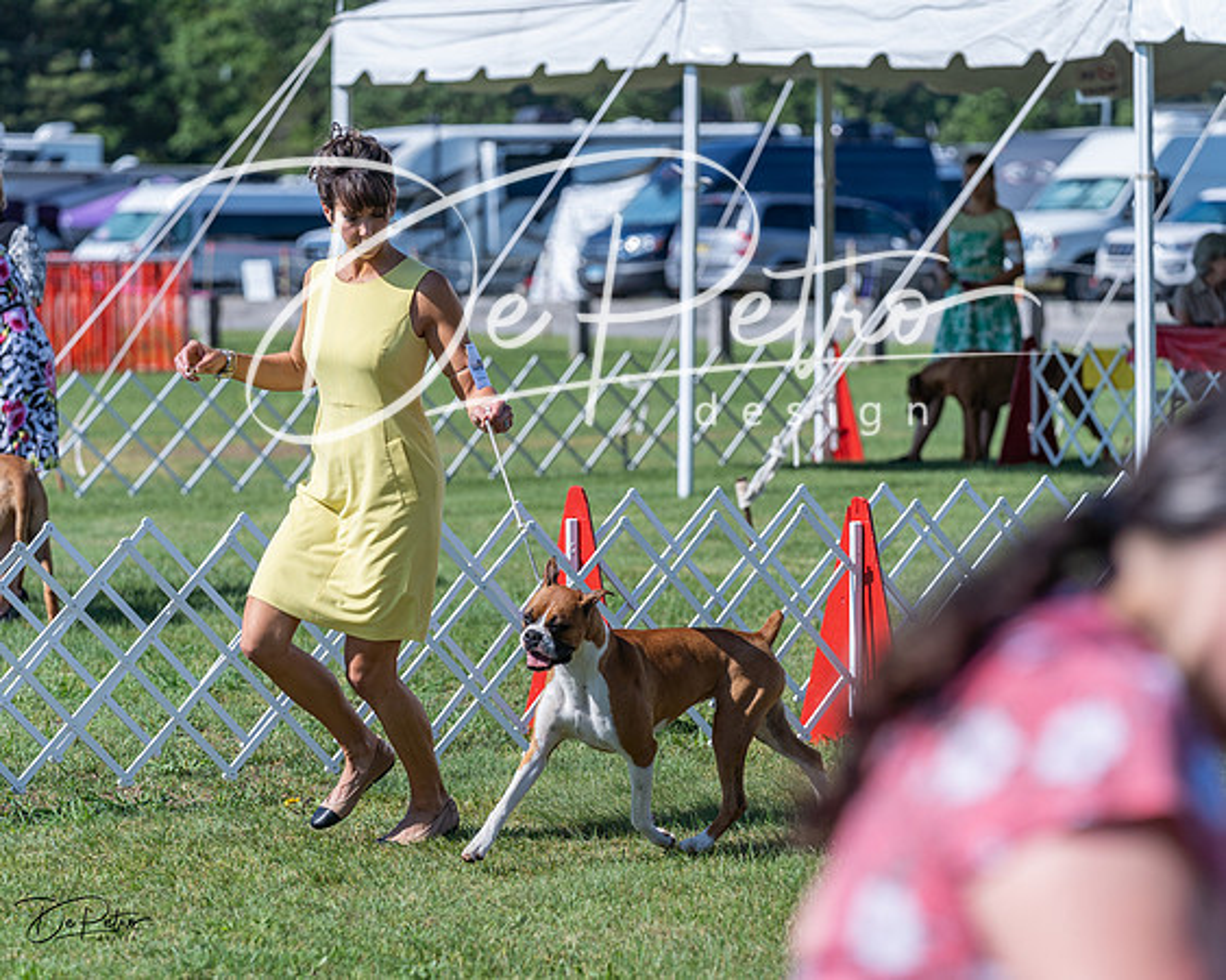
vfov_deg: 9.9
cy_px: 490
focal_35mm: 155
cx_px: 613
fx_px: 5637
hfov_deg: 12.4
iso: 100
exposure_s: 1/1250
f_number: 4
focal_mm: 138
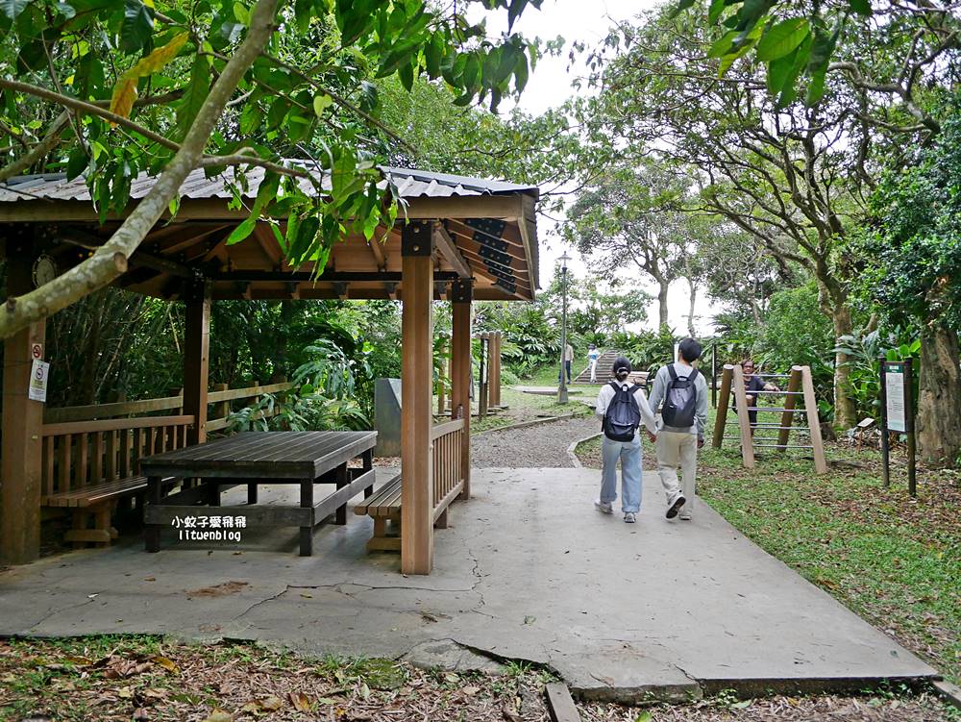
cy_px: 361
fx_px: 778
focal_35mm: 28
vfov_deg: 49.8
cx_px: 480
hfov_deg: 63.4
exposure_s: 1/60
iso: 250
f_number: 2.5
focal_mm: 14
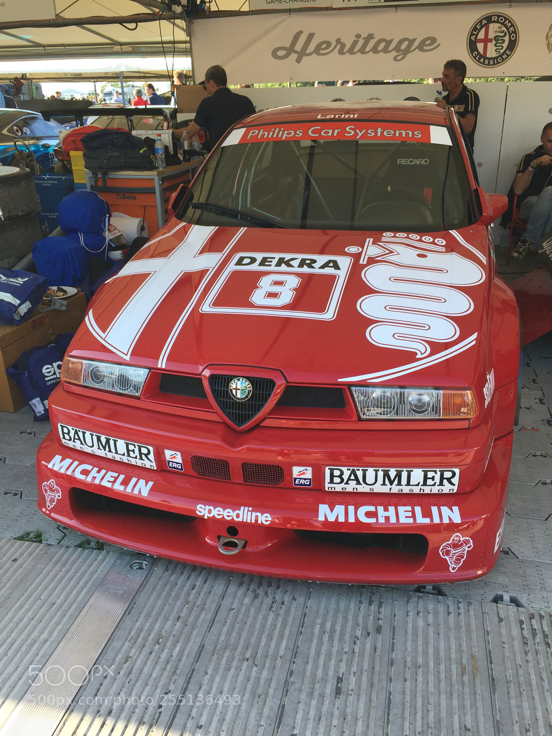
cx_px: 276
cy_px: 368
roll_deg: -0.8
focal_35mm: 29
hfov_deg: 48.2
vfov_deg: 61.7
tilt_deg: -19.7
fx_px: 617
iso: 32
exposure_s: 1/304
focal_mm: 4.15
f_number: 2.2
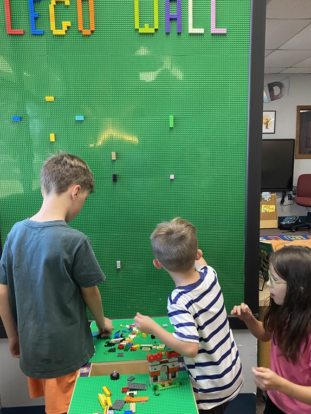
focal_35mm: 34
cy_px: 225
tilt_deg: -9.8
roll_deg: +0.0
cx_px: 168
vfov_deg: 53.9
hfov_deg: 41.8
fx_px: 407
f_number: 1.8
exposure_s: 1/60
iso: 250
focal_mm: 4.25
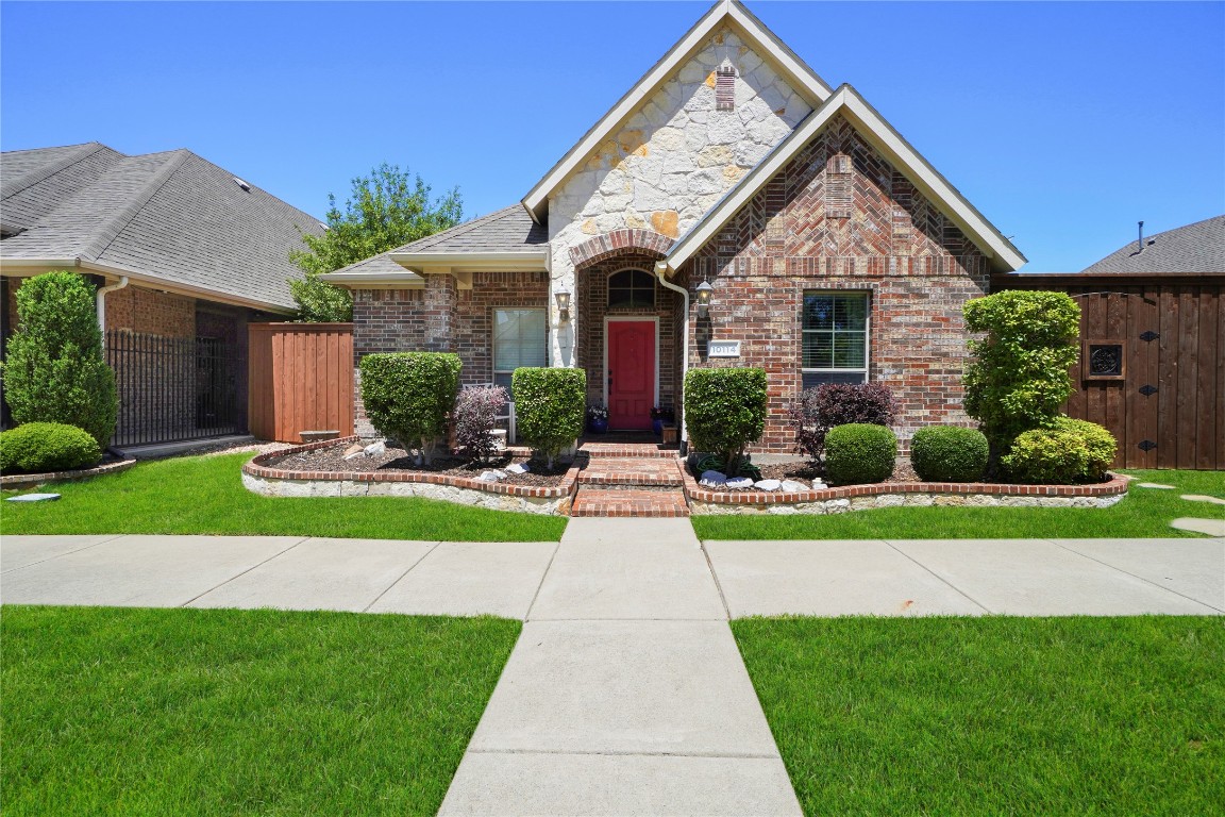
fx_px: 510
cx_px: 612
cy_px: 408
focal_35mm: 15
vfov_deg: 77.3
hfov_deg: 100.4
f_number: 10
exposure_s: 1/160
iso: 100
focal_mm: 10
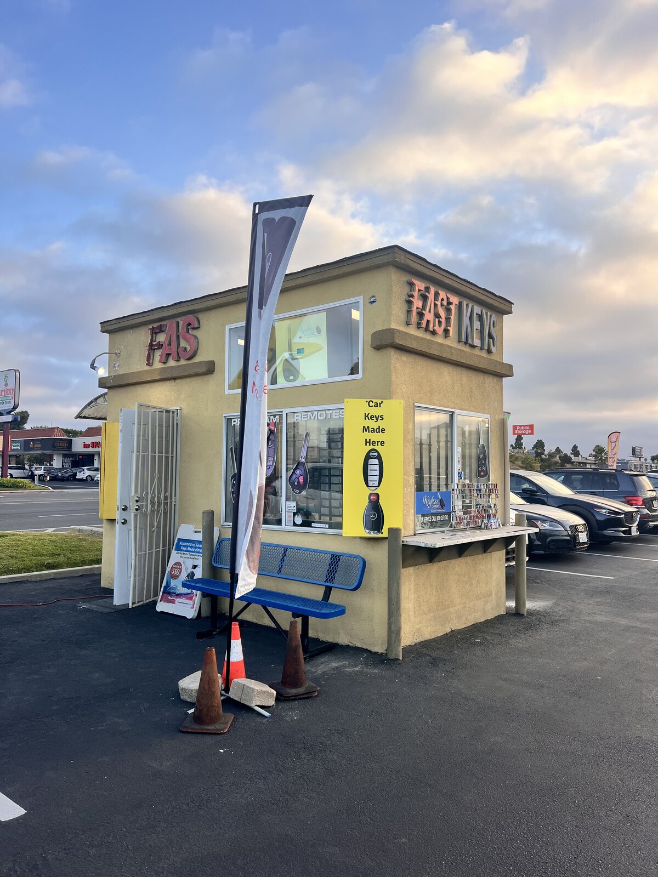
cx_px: 329
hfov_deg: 53.1
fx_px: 659
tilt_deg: +1.7
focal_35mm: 26
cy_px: 438
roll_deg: -0.8
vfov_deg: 67.3
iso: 50
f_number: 1.5
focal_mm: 5.7
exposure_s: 1/982
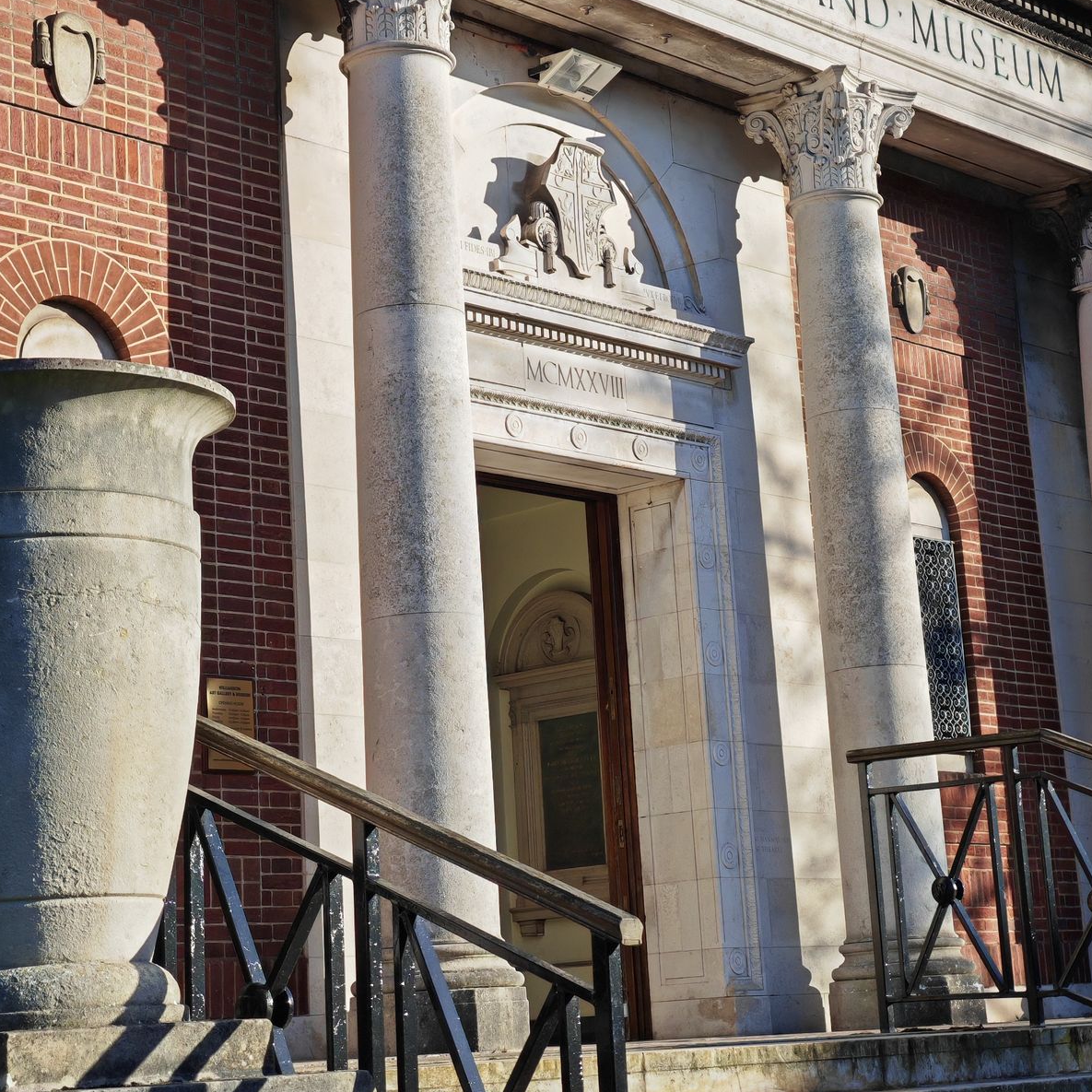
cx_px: 550
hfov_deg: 23.4
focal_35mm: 74
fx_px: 2641
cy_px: 392
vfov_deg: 23.3
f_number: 2.4
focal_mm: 6.38
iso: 50
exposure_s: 1/340
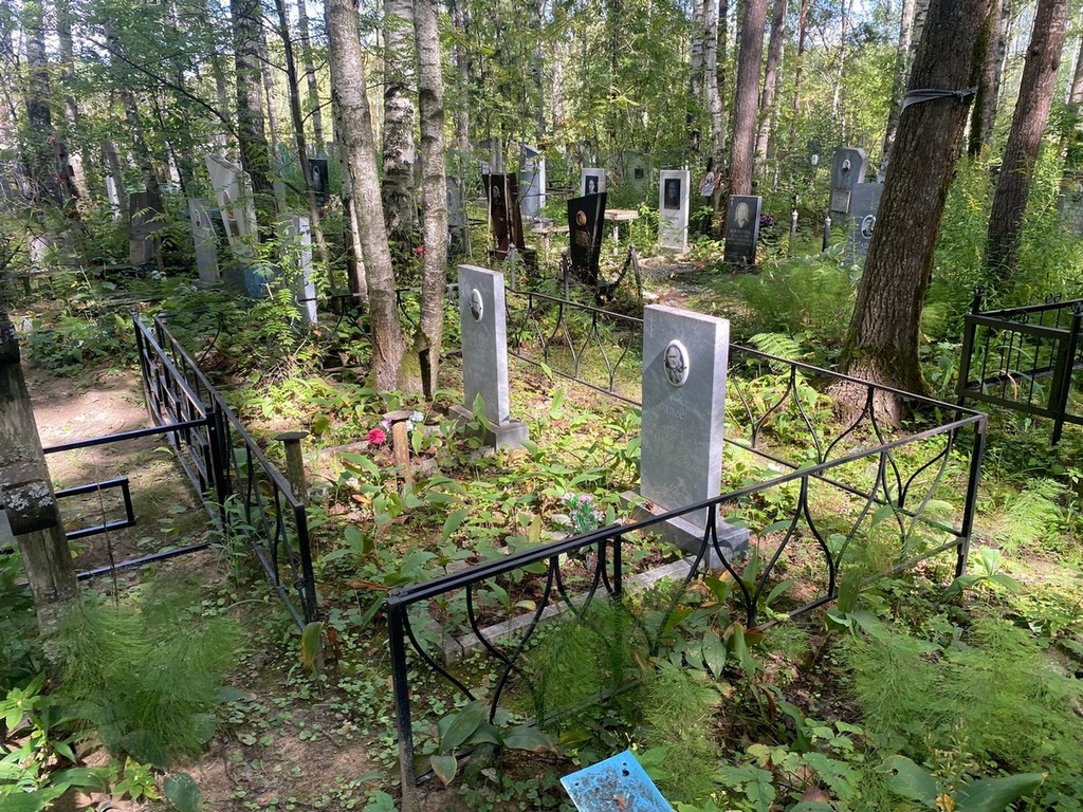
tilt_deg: -12.3
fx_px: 813
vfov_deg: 53.1
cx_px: 542
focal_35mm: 26
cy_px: 406
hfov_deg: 67.3
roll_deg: +0.3
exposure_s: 1/122
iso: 40
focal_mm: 4.25
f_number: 1.8
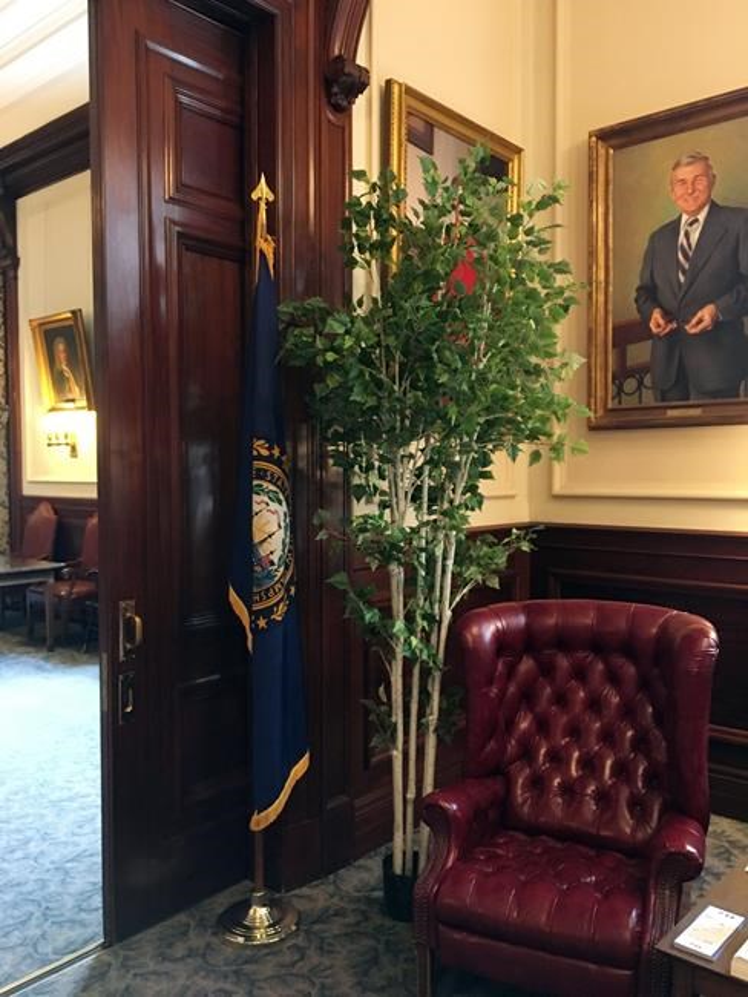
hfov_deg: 48.3
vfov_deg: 61.6
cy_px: 498
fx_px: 835
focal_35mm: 29
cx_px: 374
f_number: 2.2
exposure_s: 1/30
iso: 200
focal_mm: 4.15
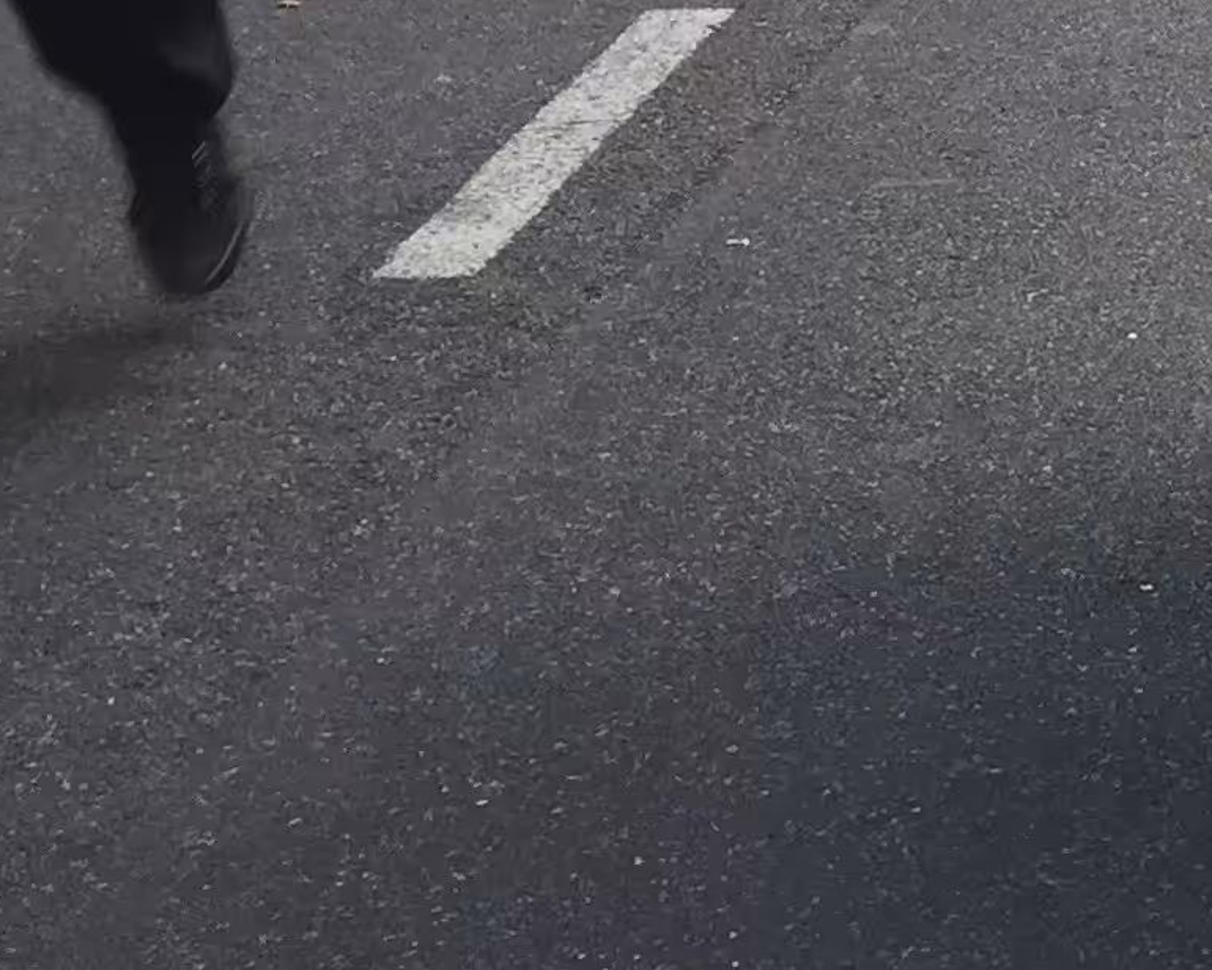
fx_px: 4304
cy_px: -905
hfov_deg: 15.1
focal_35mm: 120
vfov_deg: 11.7
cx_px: 1716
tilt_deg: -1.1
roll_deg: -1.0
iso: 32
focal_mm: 4.15
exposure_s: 1/108
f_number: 2.2
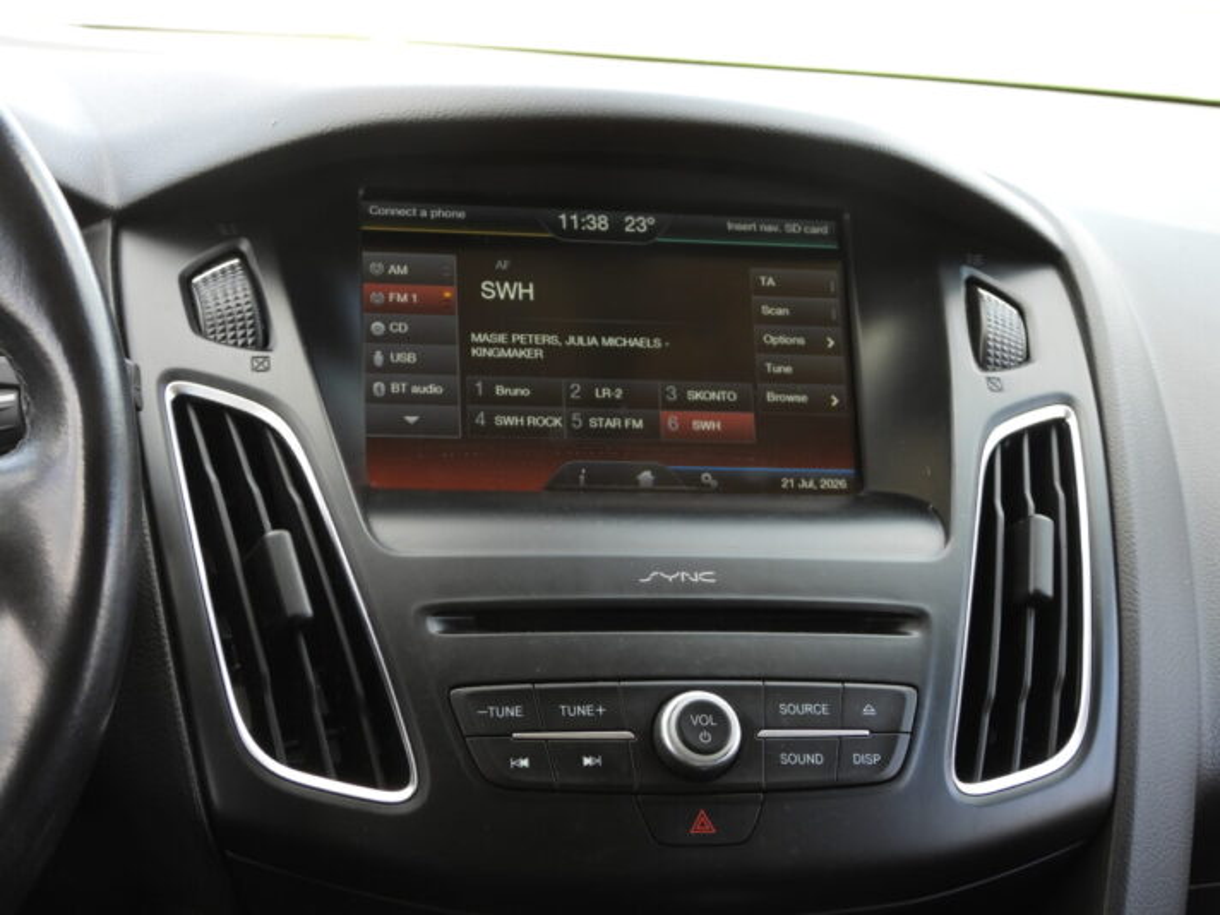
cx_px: 610
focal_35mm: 70
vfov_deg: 21.0
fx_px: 2467
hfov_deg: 27.8
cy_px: 458
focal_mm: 12.6
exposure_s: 1/60
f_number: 3.5
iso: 100
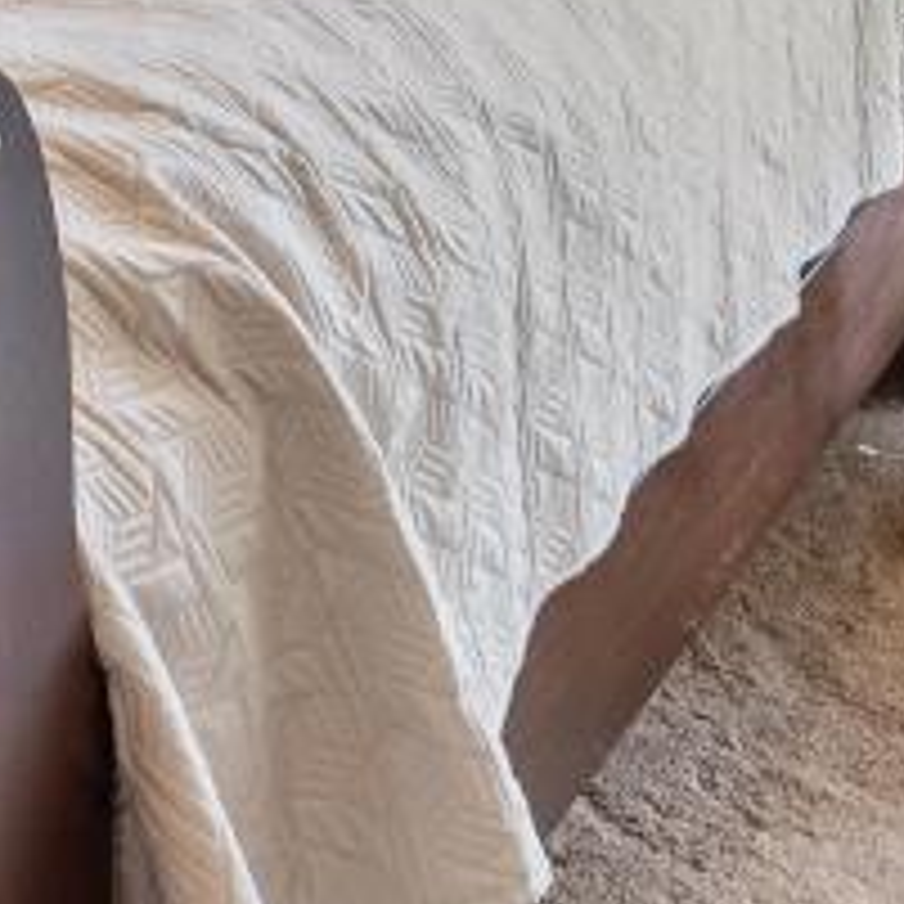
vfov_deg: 13.3
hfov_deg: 14.8
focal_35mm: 108
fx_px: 3191
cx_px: -517
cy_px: -1052
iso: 1250
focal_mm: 17
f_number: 5.6
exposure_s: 1/1250
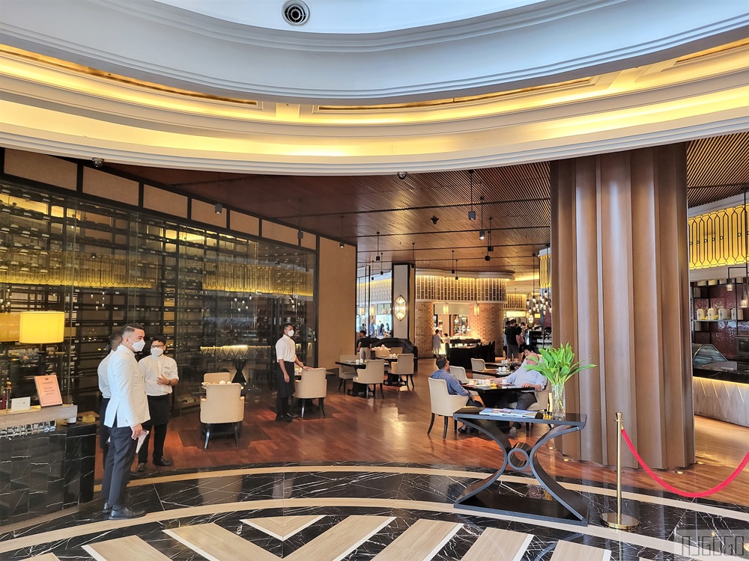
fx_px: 563
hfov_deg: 67.3
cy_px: 280
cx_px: 374
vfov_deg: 53.1
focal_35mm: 26
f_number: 1.8
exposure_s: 1/50
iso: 320
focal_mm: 5.4
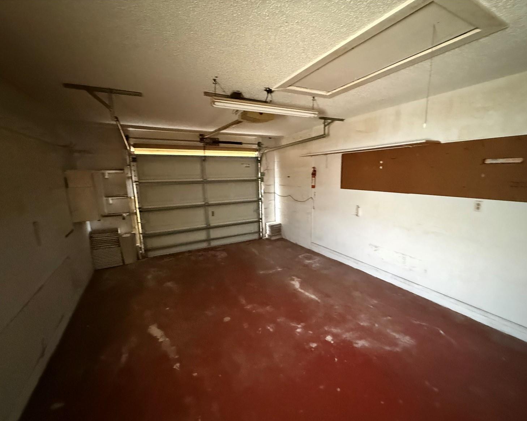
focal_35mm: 15
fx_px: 234
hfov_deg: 96.7
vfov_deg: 84.0
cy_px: 216
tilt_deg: -13.5
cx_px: 278
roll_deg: -1.0
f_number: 2.2
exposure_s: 1/45
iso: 1250
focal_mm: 2.22
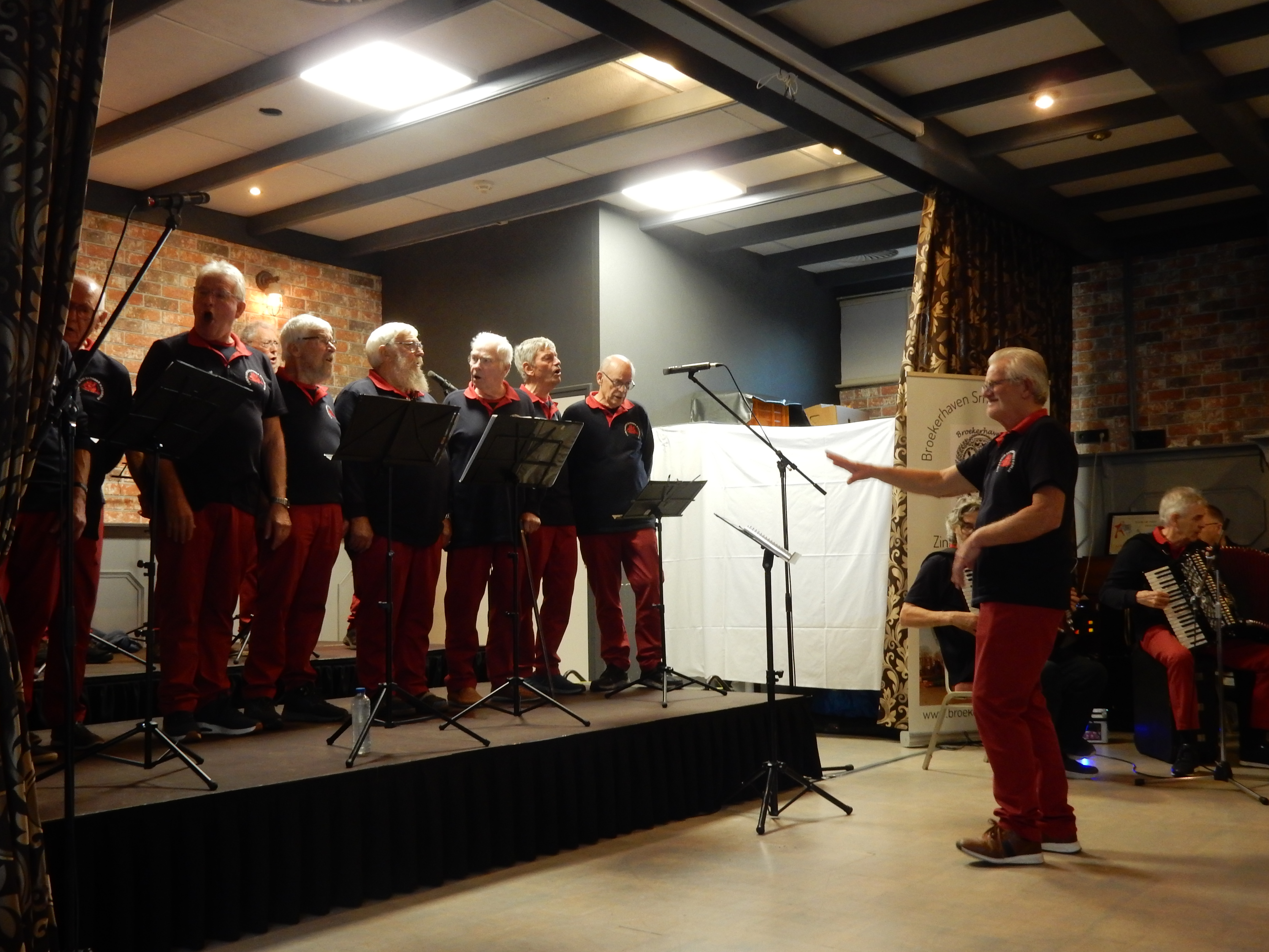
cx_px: 634
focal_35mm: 36
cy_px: 476
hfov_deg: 51.4
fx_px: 1320
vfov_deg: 39.7
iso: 400
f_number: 4
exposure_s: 1/10
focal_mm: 6.4
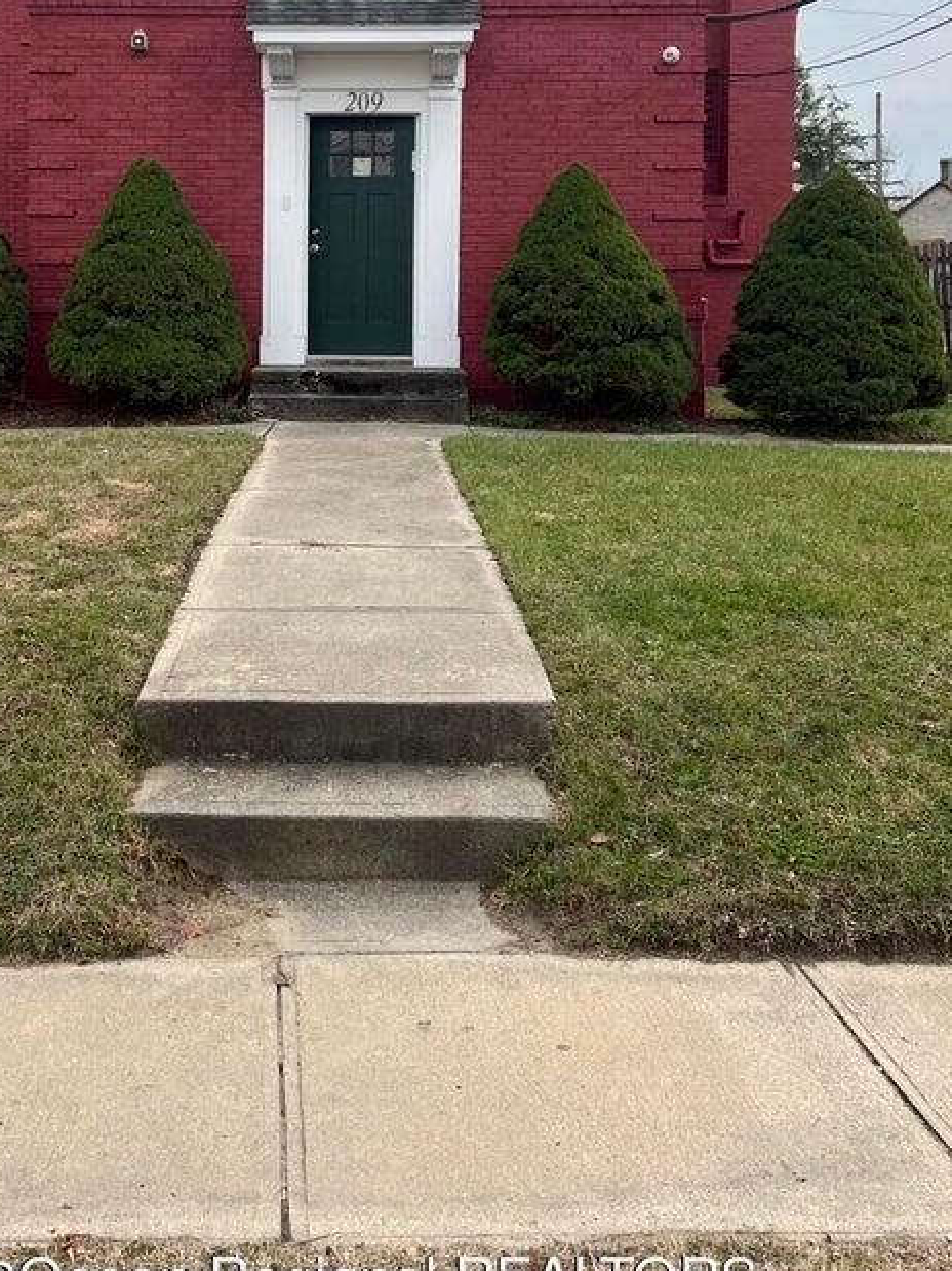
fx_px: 1577
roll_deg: -1.0
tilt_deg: -0.1
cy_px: 324
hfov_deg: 33.3
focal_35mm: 43
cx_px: 314
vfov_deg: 42.6
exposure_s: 1/2457
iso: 50
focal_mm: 5.7
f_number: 1.5
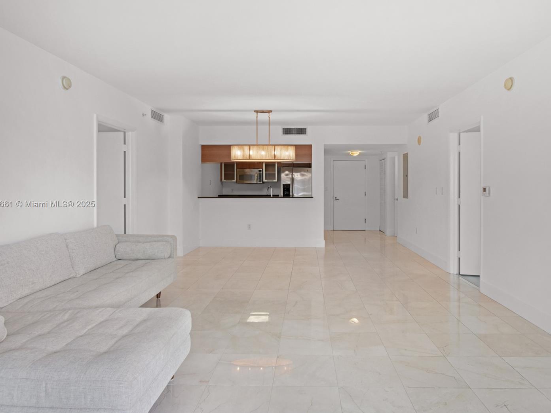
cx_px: 285
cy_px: 205
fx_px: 343
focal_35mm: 22
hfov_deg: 77.5
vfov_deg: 62.1
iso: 400
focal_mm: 13
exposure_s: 1/50
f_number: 8
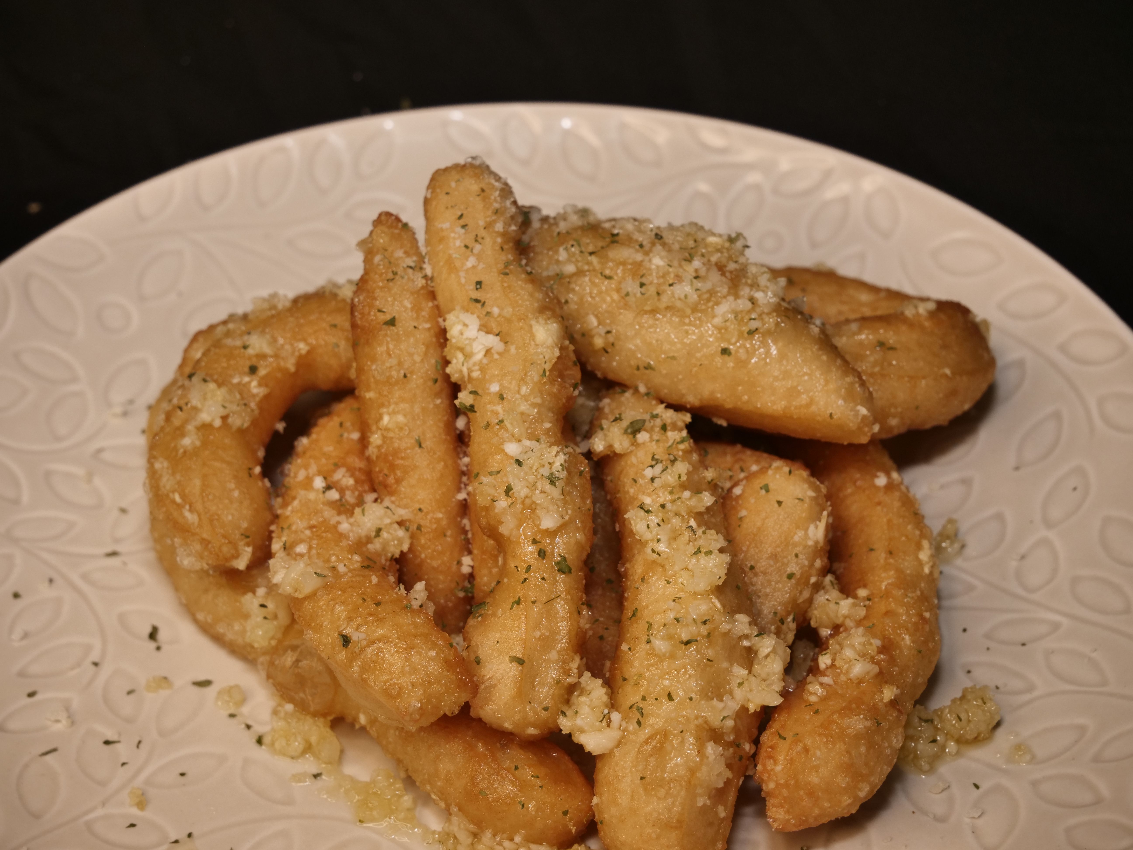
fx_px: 2160
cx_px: 566
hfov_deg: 29.4
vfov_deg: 22.3
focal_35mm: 66
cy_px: 425
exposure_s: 1/400
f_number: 5.1
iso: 400
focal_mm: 33
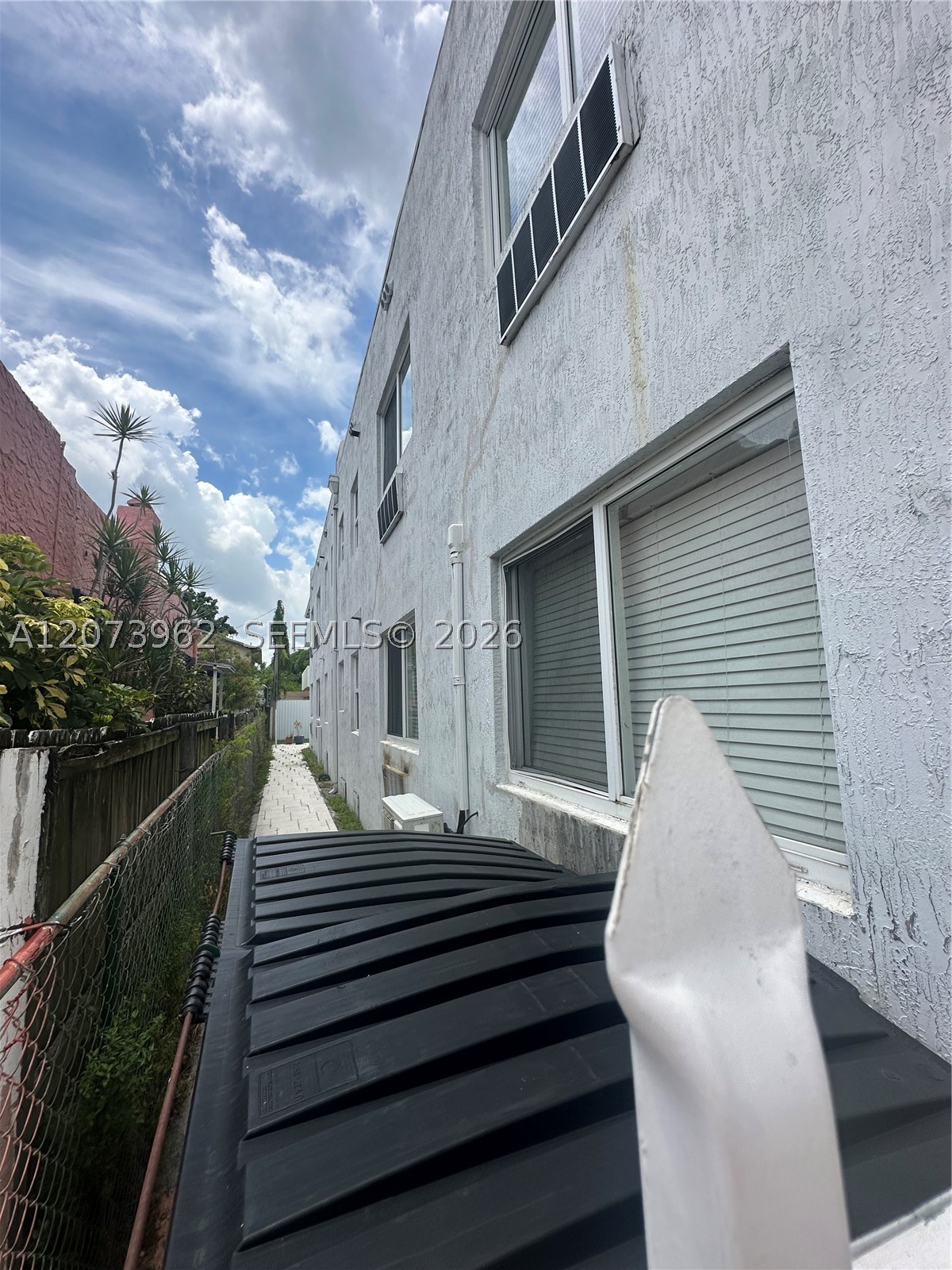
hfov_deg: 85.7
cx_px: 476
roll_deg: +0.4
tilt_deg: +8.2
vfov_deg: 102.1
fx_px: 513
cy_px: 635
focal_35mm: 14
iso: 50
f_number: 2.2
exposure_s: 1/2304
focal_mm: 2.22
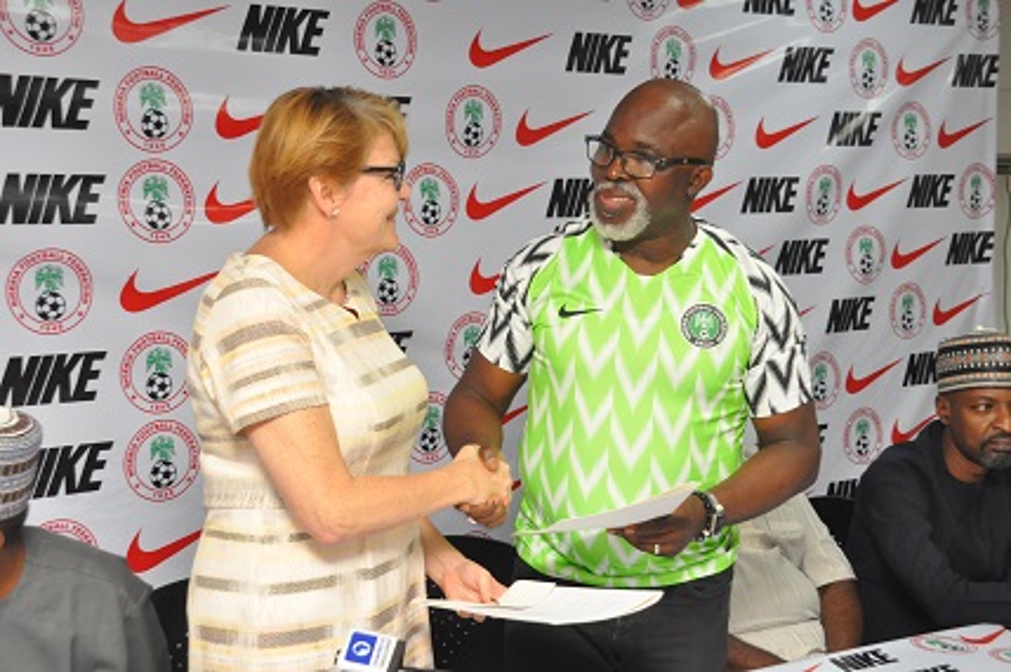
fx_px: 1851
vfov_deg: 20.6
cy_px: 336
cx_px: 506
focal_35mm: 66
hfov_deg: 30.5
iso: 1600
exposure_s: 1/60
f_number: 7.1
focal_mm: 44
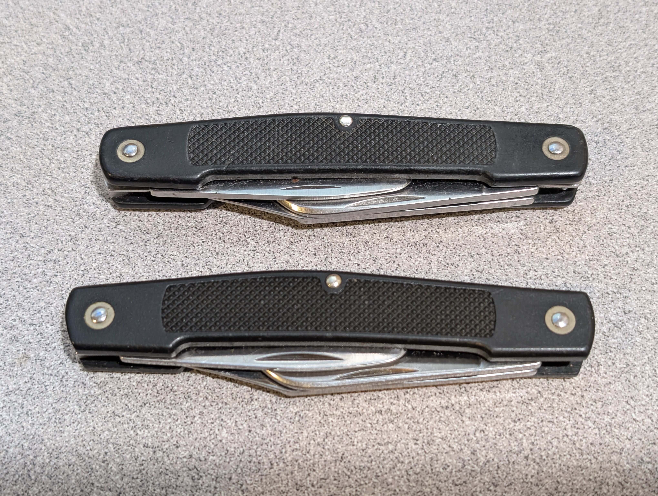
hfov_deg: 38.9
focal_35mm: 49
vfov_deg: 29.7
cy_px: 248
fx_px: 933
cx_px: 329
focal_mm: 6.9
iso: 225
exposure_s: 1/40
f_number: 1.68
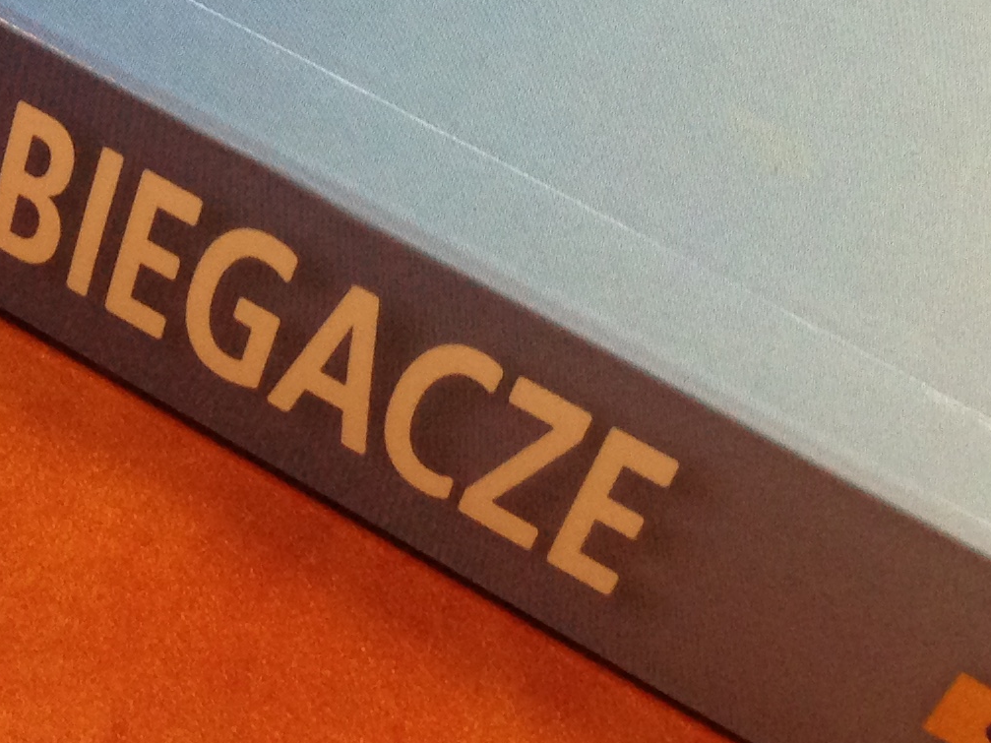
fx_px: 3063
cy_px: -163
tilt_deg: -42.5
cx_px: -255
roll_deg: -6.0
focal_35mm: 107
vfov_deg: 13.4
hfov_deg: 17.4
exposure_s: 1/20
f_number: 2.4
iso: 125
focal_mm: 4.12
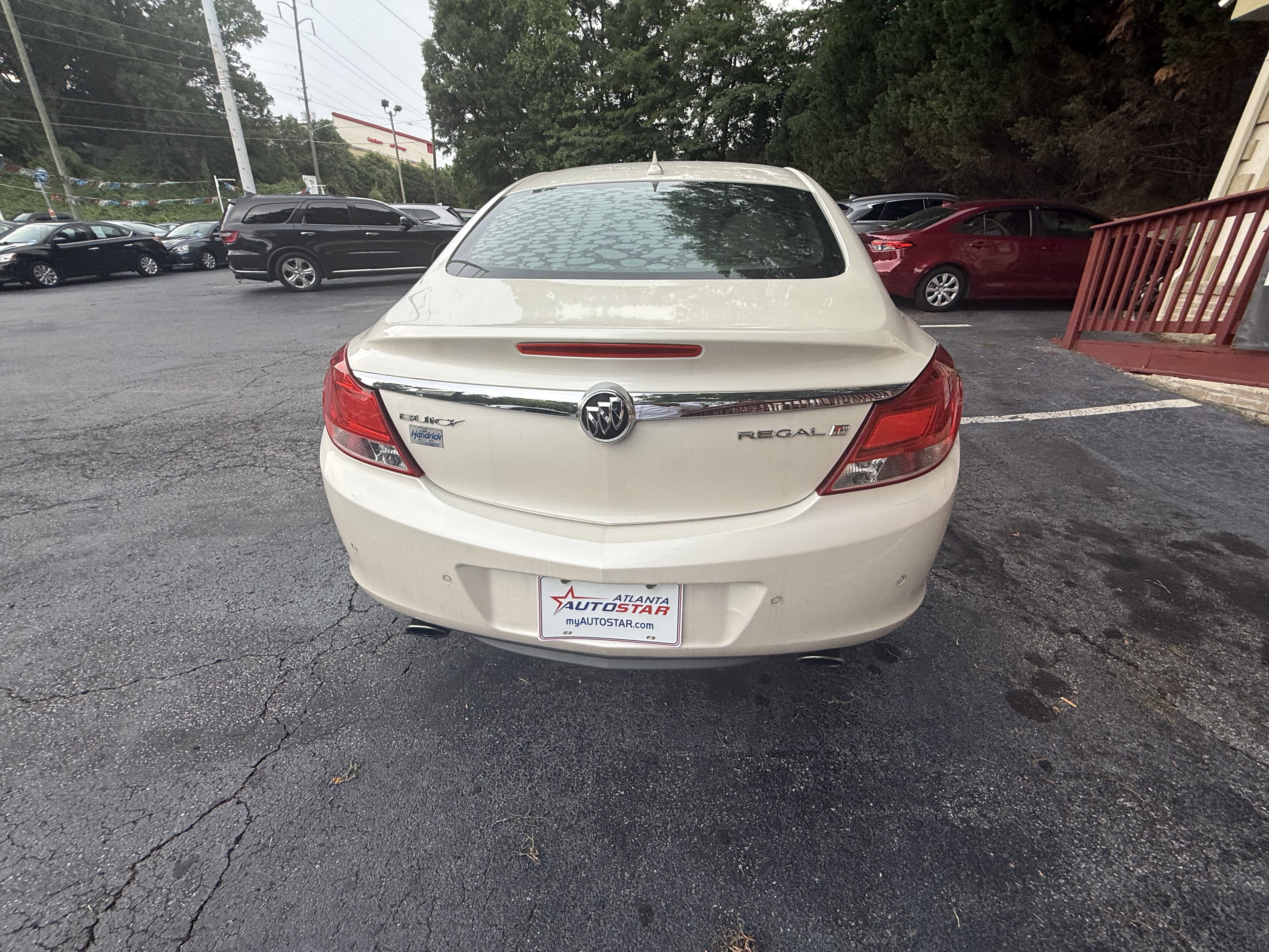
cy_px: 476
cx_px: 634
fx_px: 513
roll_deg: -1.2
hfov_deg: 102.1
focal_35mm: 14
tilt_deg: -21.8
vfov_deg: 85.7
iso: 50
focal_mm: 2.22
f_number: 2.2
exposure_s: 1/370
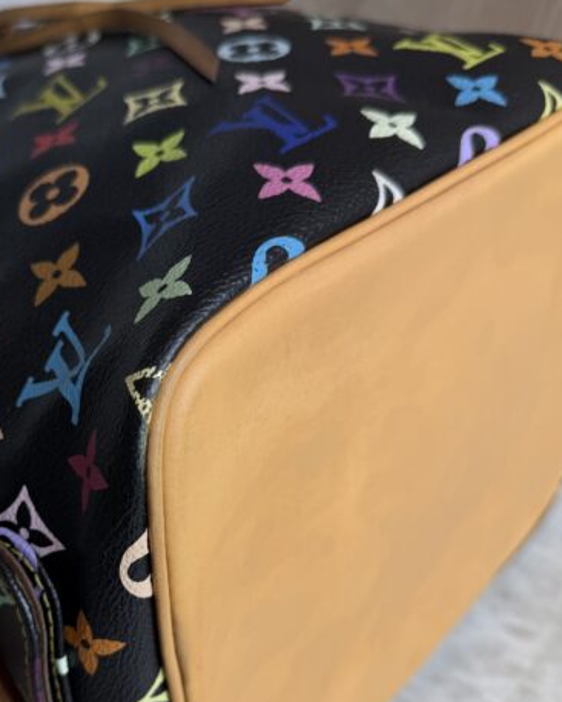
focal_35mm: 41
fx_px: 852
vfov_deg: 44.0
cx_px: 154
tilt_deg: -45.6
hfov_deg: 35.8
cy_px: 479
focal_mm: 6.76
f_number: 1.78
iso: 64
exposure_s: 1/120
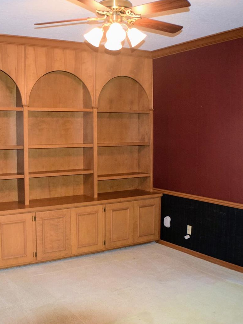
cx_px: 72
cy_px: 160
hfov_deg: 27.3
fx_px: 496
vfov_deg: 36.2
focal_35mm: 53
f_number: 4
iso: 1000
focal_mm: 24
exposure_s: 1/60
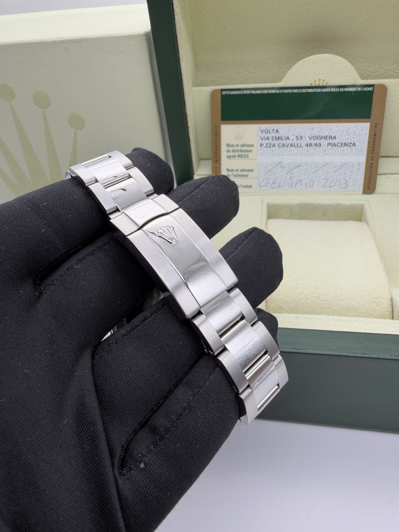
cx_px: 200
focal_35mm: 25
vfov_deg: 69.4
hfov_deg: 54.9
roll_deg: +5.6
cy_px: 266
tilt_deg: -36.7
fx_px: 384
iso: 40
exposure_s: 1/131
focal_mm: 2.22
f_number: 2.2
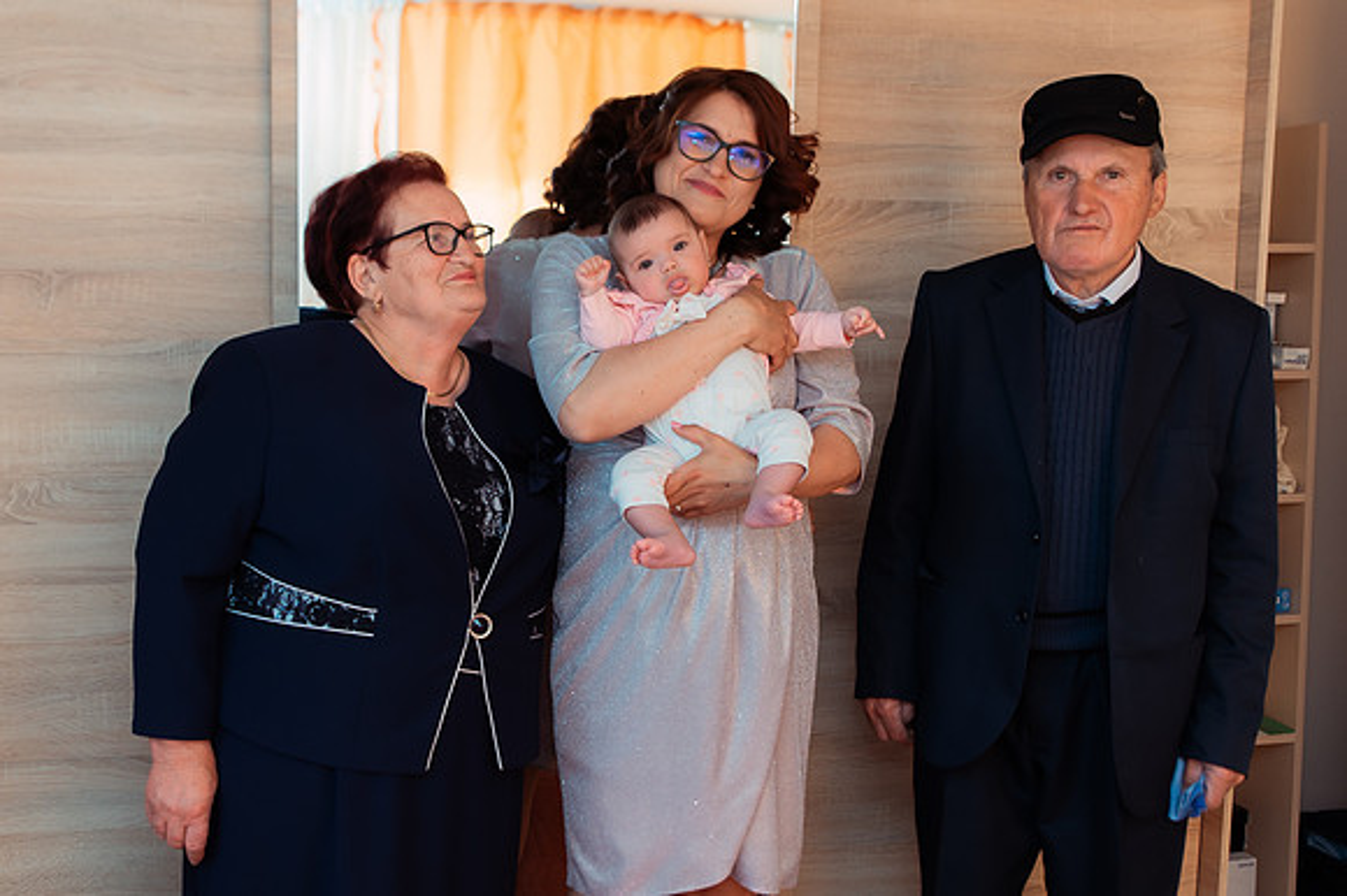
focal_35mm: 44
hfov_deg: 44.4
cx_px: 538
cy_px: 394
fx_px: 1640
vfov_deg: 30.5
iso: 500
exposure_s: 1/250
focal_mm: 31
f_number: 3.2
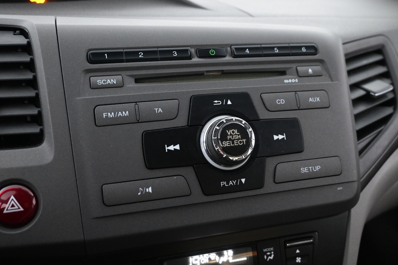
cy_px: 138
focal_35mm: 35
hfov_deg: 54.1
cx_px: 199
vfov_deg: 37.6
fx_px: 390
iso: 3200
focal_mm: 21.5
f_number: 4
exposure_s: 1/30
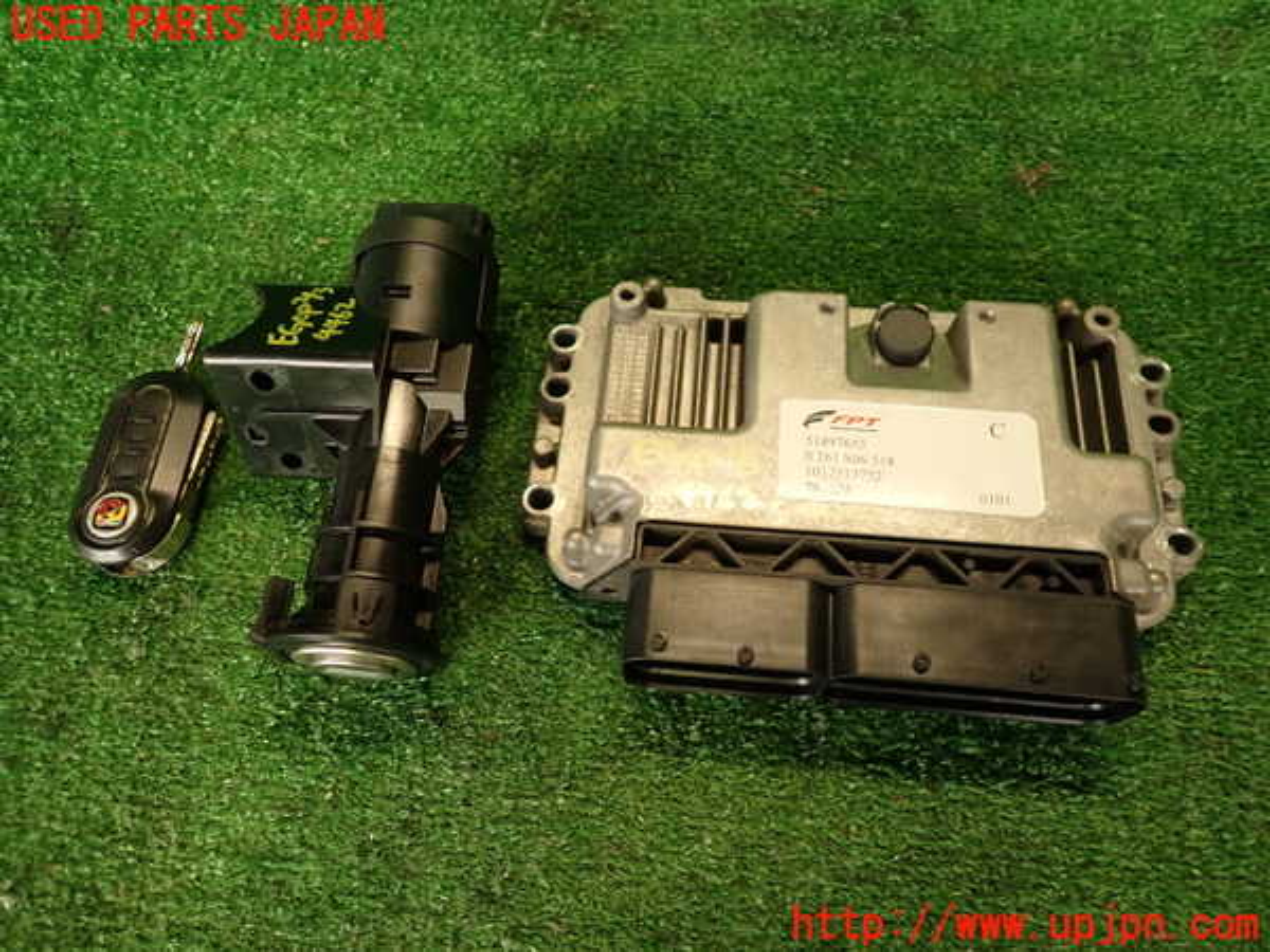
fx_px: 917
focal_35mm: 25
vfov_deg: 54.9
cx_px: 635
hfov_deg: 69.4
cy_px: 476
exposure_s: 1/50
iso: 200
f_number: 2
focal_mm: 4.5
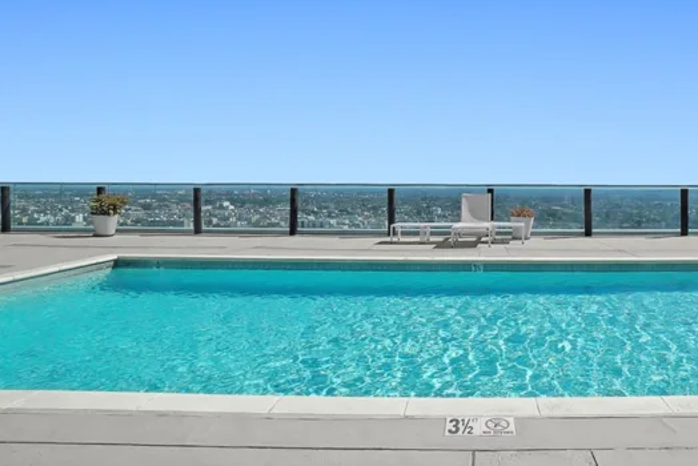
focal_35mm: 24
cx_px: 494
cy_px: 190
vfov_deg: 52.9
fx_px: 466
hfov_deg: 70.3
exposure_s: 1/2500
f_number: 11
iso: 800
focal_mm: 10
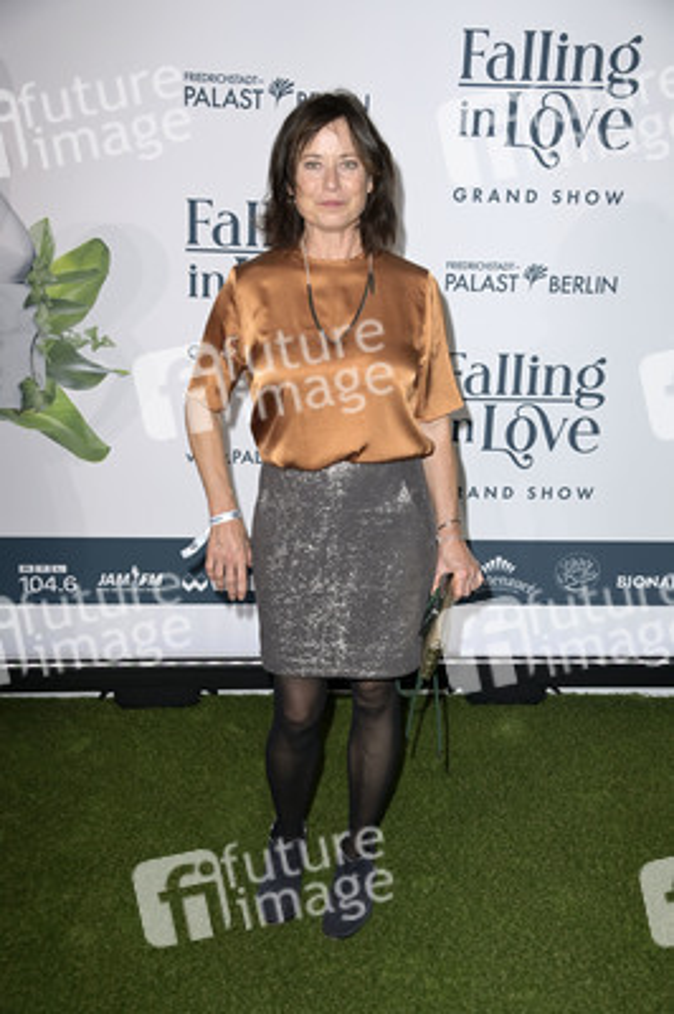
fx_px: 1350
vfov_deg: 41.1
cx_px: 337
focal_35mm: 48
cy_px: 507
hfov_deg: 28.0
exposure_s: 1/250
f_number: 5.6
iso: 640
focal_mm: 48
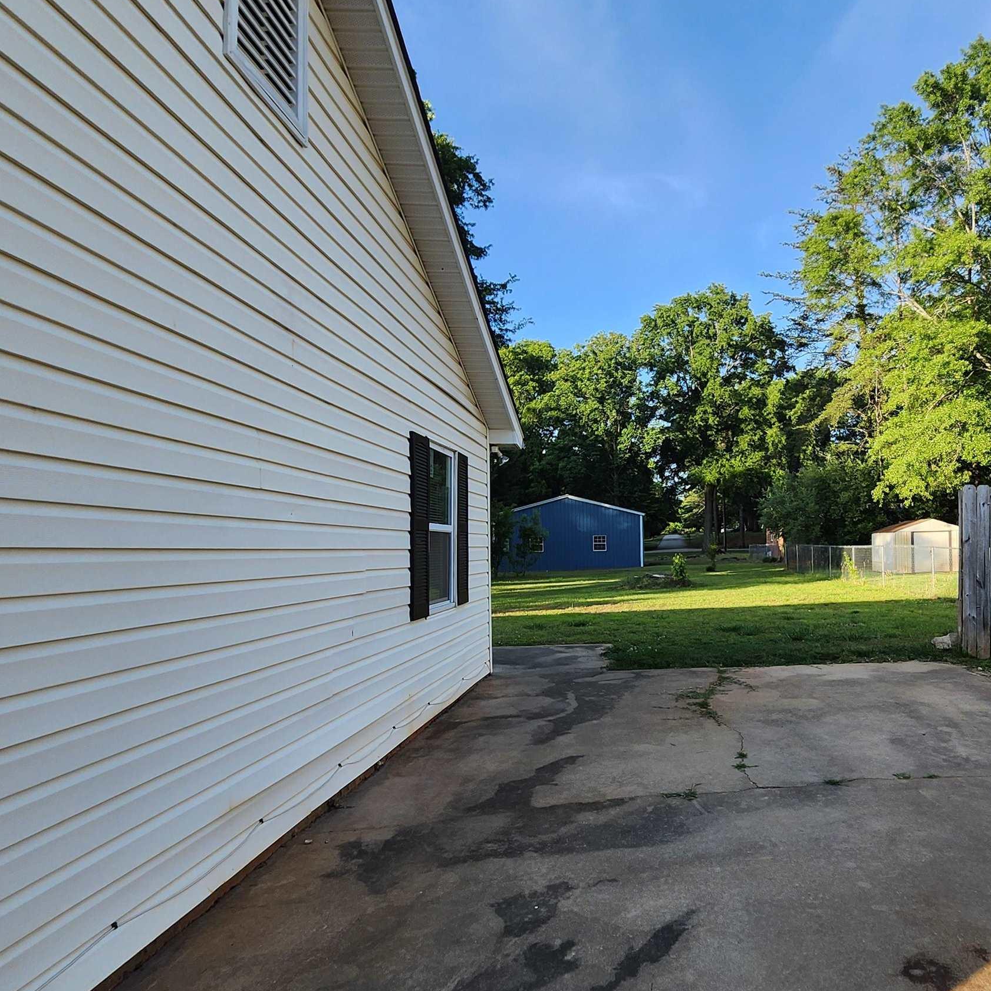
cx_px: 679
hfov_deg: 69.6
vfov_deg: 72.0
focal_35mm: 21
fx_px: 680
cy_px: 532
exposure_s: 1/374
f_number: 2.2
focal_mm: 1.74
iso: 40
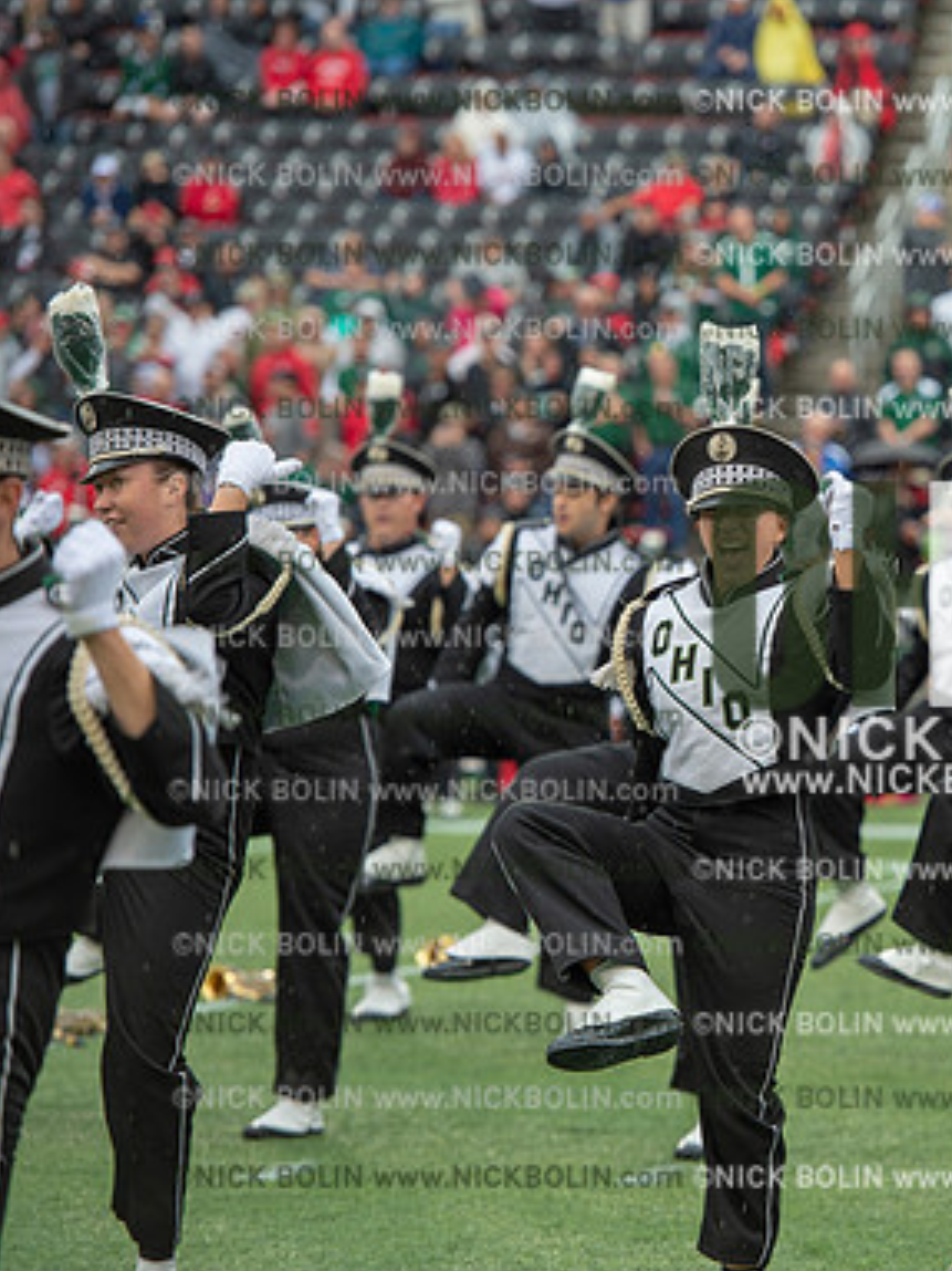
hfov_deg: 6.4
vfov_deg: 8.5
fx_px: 8549
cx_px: 945
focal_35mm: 233
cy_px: 637
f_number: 4
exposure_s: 1/500
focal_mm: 160
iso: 400
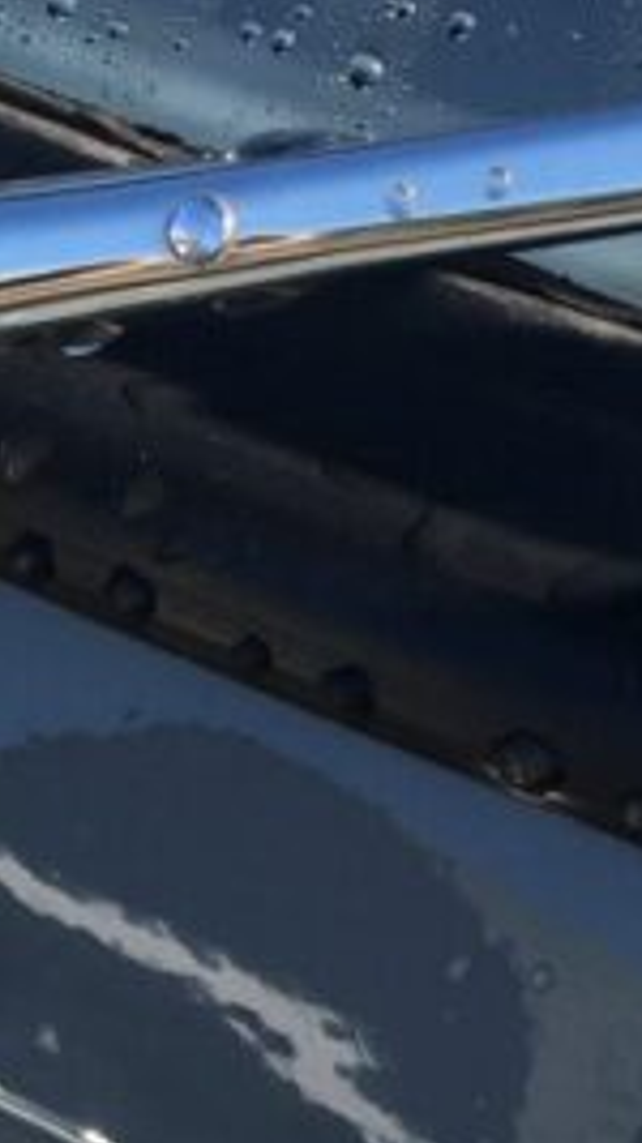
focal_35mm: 121
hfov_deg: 9.5
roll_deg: +0.6
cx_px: -556
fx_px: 3665
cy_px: 1297
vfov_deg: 17.1
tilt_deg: -41.4
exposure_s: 1/739
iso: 25
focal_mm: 4.15
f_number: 2.2
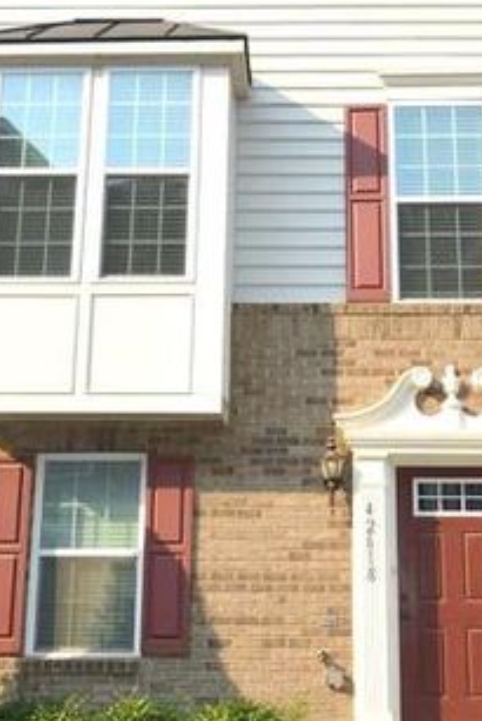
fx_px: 883
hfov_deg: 30.4
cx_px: 313
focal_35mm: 44
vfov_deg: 44.5
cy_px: 363
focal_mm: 12
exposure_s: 1/200
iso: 100
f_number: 7.1
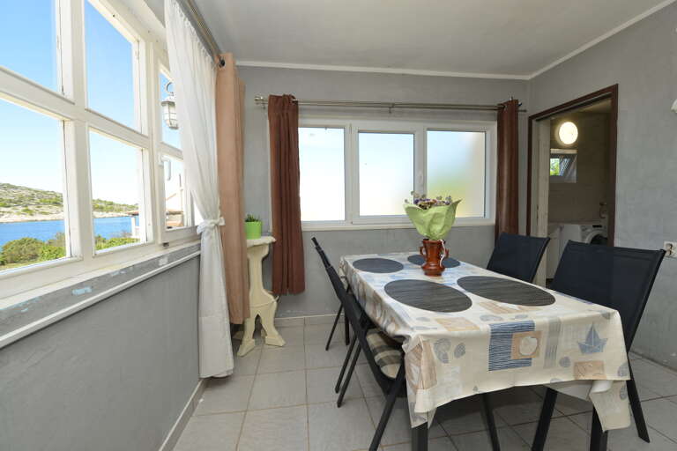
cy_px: 226
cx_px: 338
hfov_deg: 104.3
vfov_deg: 81.2
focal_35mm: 14
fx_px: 263
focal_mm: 14
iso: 100
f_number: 6.3
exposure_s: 1/100
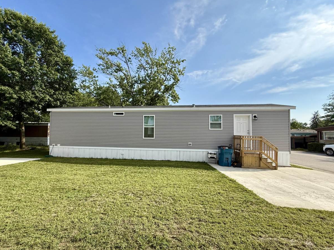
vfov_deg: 81.7
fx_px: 145
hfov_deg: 98.1
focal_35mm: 15
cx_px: 159
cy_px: 130
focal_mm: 2.22
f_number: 2.2
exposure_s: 1/1745
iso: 50
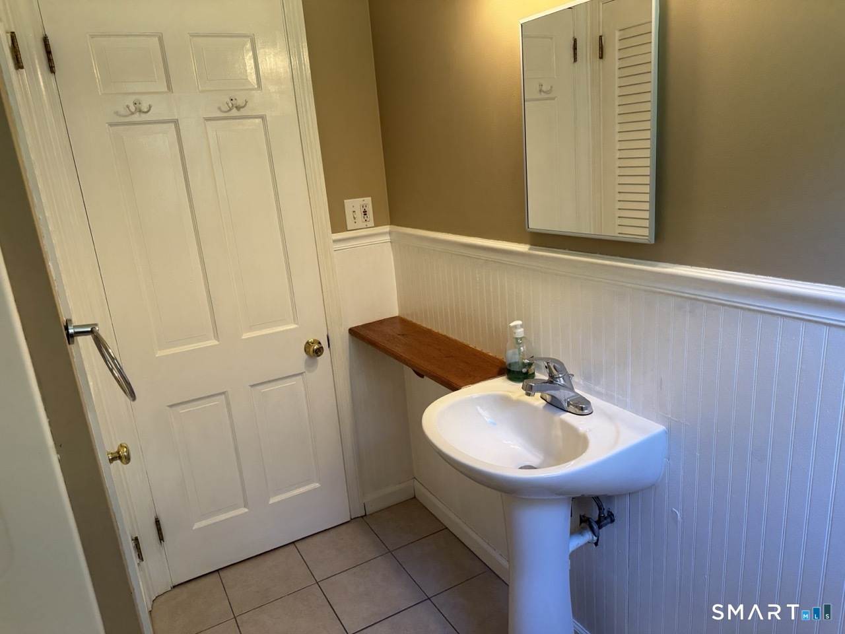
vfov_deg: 56.8
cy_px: 317
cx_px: 422
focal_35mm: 24
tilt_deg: -15.9
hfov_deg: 71.6
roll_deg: +5.8
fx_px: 586
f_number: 1.78
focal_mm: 6.76
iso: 160
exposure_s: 1/120
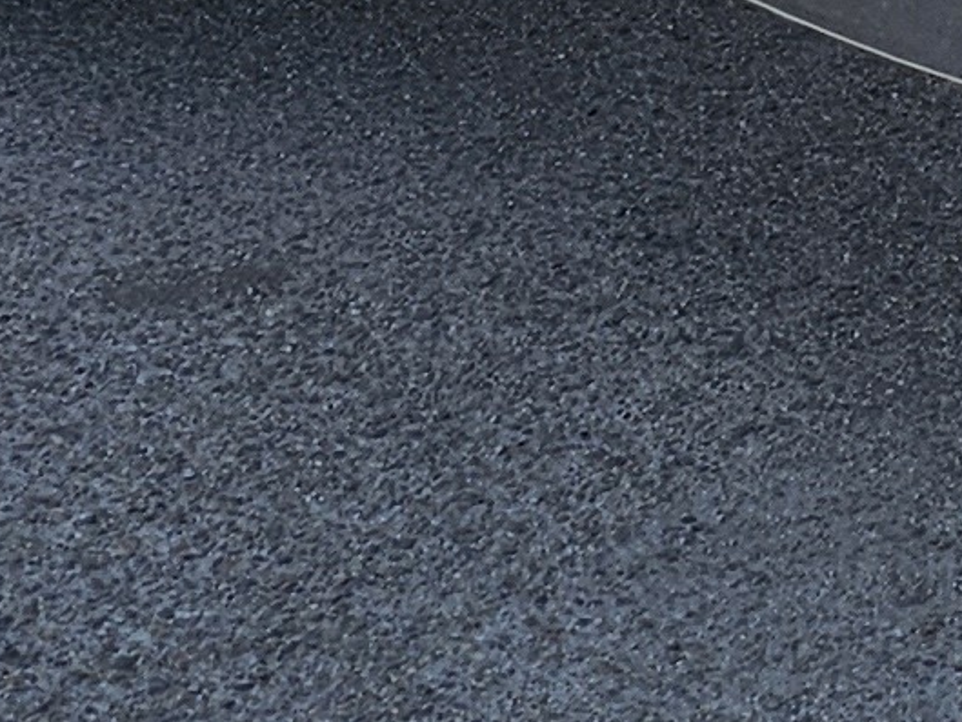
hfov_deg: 10.3
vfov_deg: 8.0
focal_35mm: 174
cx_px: 2057
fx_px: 4837
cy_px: -913
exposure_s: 1/784
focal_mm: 6.3
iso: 10
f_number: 1.7
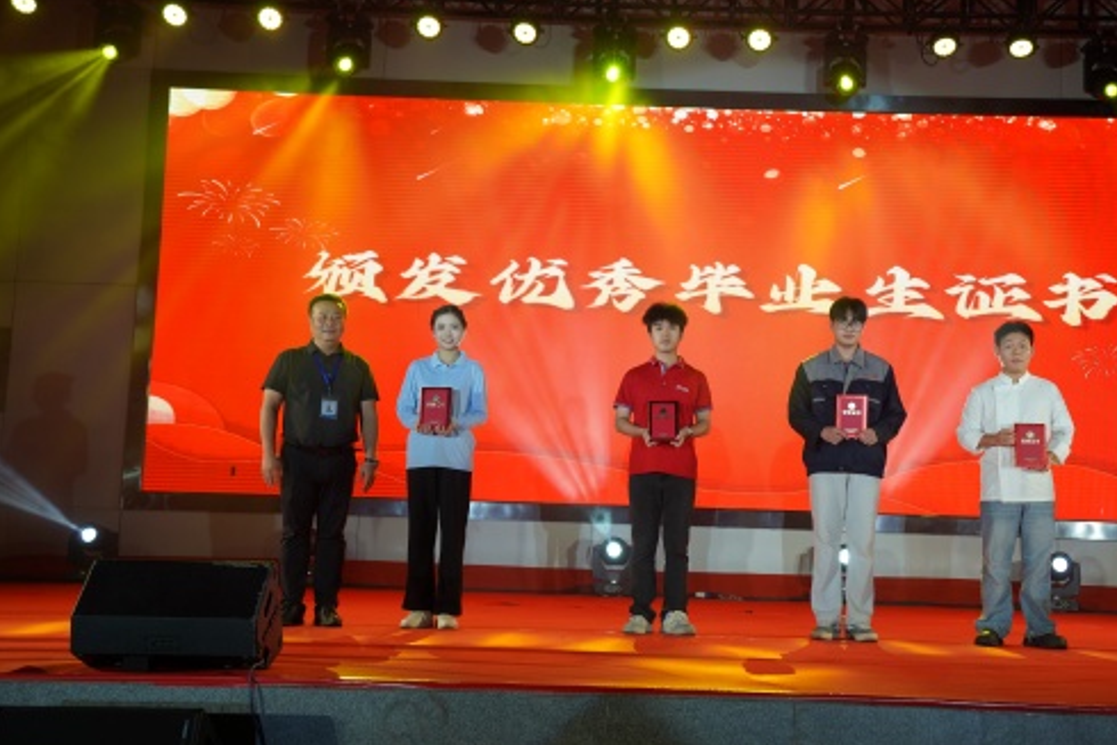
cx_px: 675
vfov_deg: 27.5
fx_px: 1521
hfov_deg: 40.1
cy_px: 355
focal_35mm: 49
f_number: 3.5
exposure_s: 1/250
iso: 250
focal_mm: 40
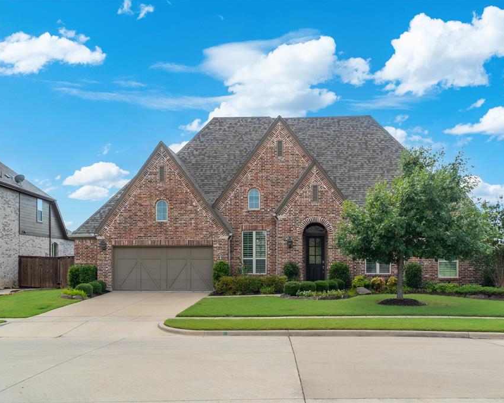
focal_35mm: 34
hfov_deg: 52.7
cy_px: 201
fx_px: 507
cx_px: 289
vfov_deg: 43.3
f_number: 9
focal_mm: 20
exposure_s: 1/640
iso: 100
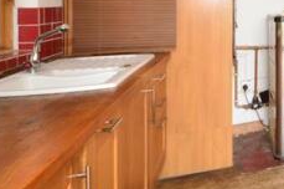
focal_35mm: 43
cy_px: -3
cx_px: 372
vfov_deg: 29.0
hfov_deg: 33.1
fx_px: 339
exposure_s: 1/1.6
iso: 400
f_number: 5.6
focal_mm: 10
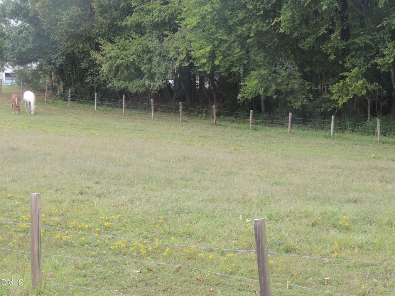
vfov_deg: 19.6
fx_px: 856
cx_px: 198
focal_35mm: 75
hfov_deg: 26.0
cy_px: 148
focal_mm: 13.3
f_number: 3.9
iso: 110
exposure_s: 1/100
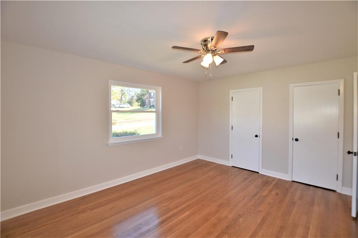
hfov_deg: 100.5
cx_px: 179
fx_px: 149
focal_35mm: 15
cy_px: 119
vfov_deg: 77.2
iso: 280
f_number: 4
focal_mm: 10
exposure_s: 1/125
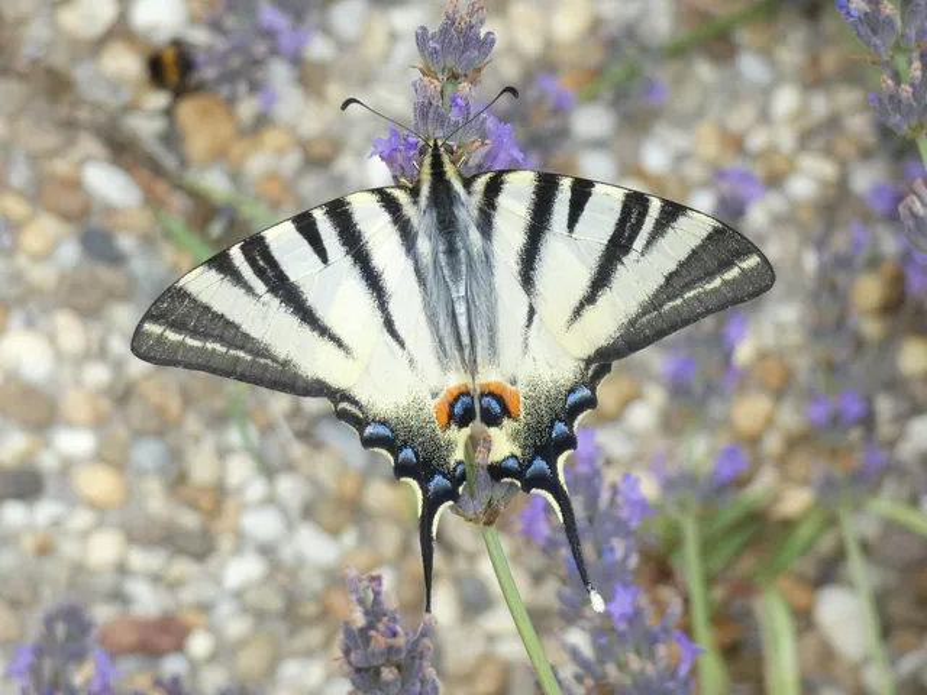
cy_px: 348
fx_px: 4633
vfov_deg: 8.6
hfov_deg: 11.4
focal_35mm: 173
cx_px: 464
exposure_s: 1/100
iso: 80
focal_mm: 30.9
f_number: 5.5
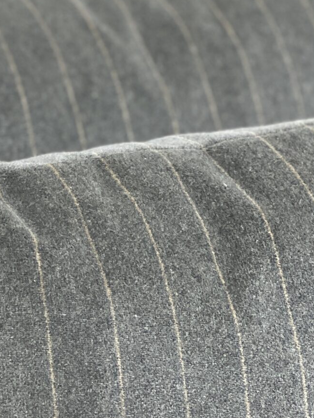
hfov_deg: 9.5
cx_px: -102
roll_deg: -3.2
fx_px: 1850
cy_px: 240
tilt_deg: -30.3
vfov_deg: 12.9
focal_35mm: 153
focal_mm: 6
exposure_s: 1/122
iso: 64
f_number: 2
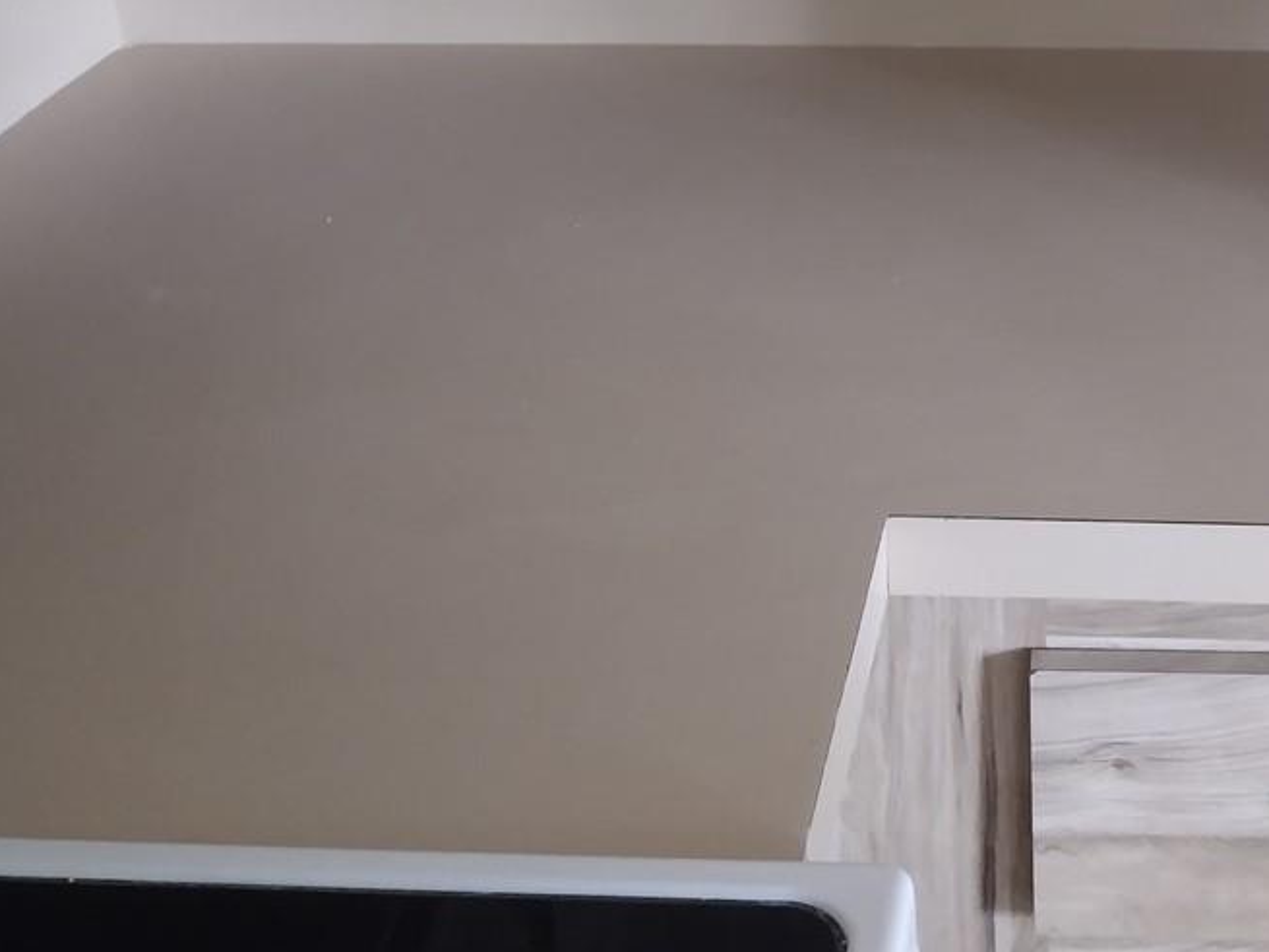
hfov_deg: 28.4
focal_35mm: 66
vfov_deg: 21.4
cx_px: 1108
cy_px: -21
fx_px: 2419
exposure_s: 1/24
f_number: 1.7
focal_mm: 4.71
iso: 1028
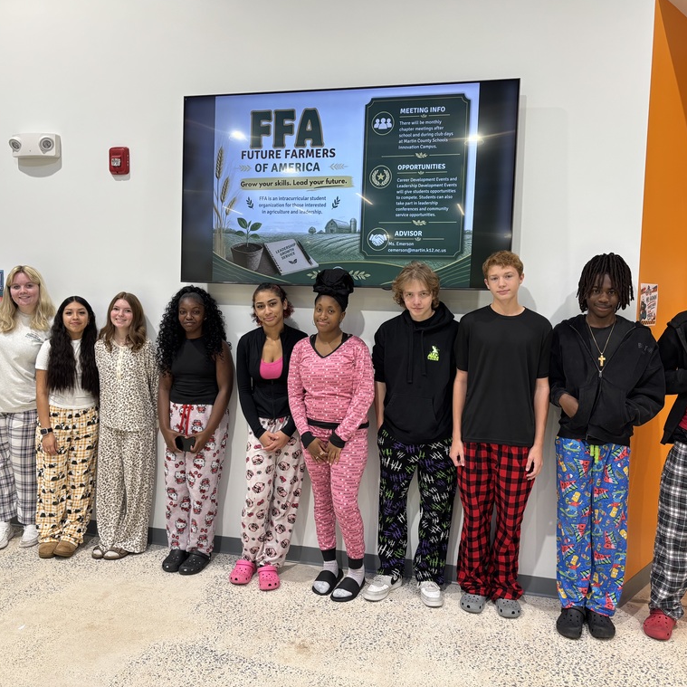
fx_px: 696
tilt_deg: -5.7
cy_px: 341
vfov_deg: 52.5
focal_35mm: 31
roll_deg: -1.4
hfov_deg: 52.5
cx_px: 330
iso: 80
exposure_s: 1/120
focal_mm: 5.96
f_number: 1.6
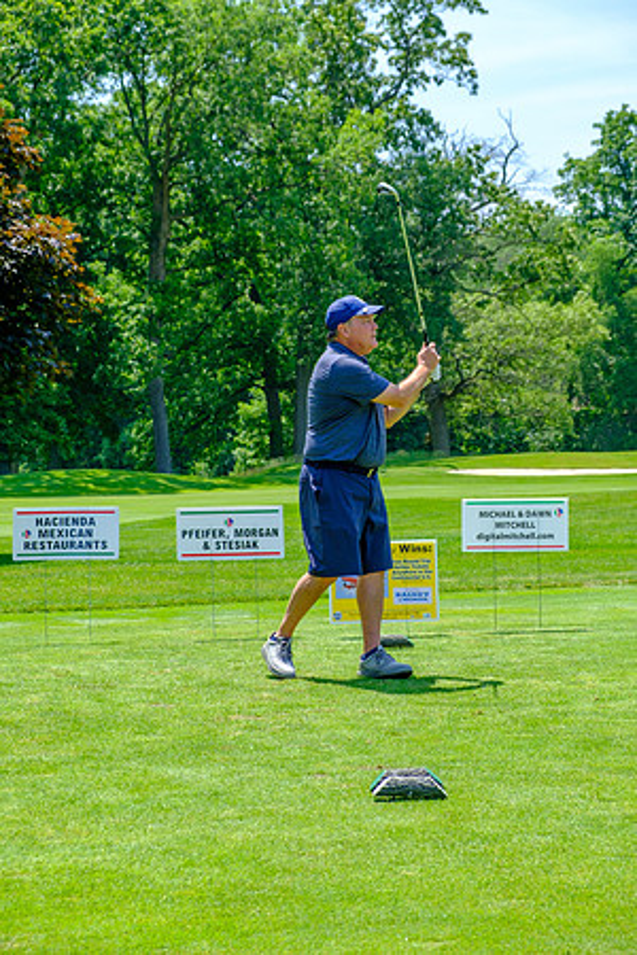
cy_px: 478
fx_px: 2017
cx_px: 318
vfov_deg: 26.7
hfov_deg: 17.9
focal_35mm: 76
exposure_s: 1/250
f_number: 5.6
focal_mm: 50.5
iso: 200
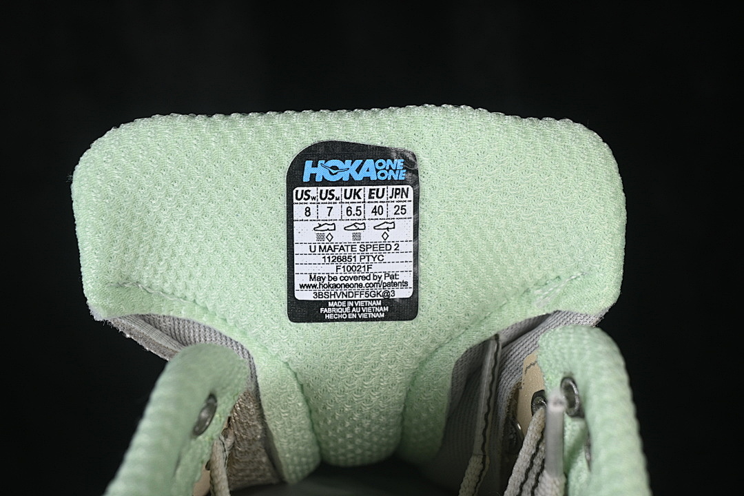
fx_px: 1550
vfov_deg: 18.2
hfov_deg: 27.0
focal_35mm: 75
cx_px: 372
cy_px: 248
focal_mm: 50
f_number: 8
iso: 160
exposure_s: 1/80
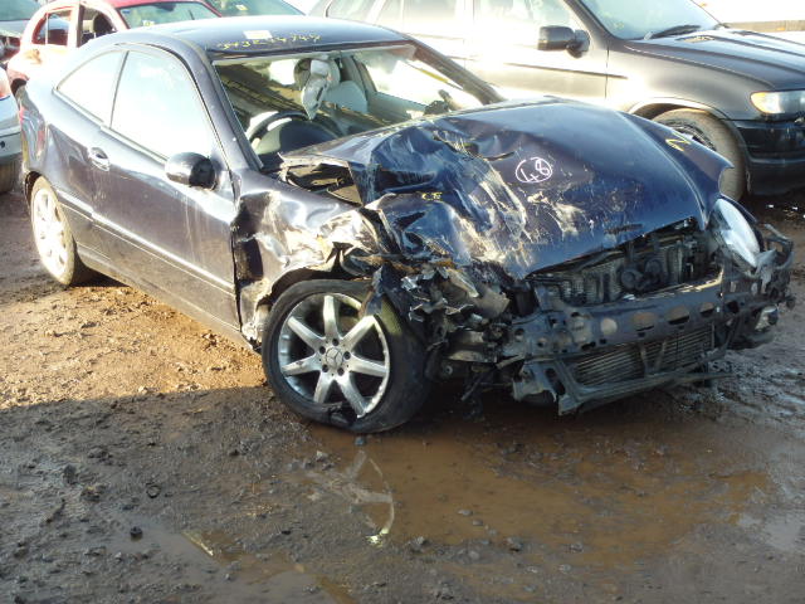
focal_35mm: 46
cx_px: 402
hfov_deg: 41.2
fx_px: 1070
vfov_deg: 31.5
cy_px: 302
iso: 200
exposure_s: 1/80
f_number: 4.9
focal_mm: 8.3
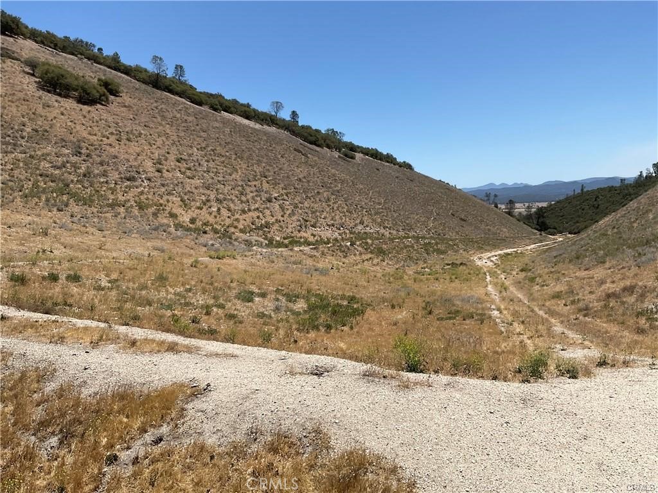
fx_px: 551
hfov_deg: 61.7
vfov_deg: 48.2
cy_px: 246
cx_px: 329
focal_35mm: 29
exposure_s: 1/3125
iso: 16
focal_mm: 3
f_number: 1.8
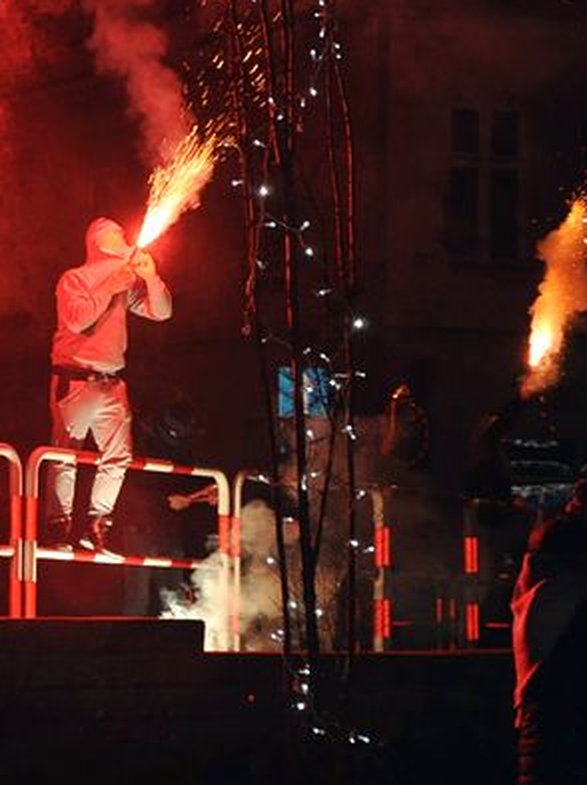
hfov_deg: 9.4
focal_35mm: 156
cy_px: 349
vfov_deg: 12.7
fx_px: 3533
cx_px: -142
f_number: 5
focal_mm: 50
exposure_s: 1/200
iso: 1600
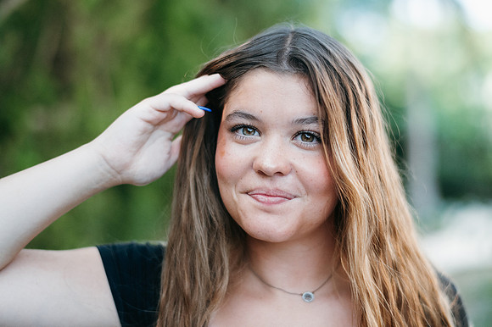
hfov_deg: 31.1
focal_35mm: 65
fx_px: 883
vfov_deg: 21.0
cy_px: 145
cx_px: 274
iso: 2000
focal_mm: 58
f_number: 1.8
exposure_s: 1/1600
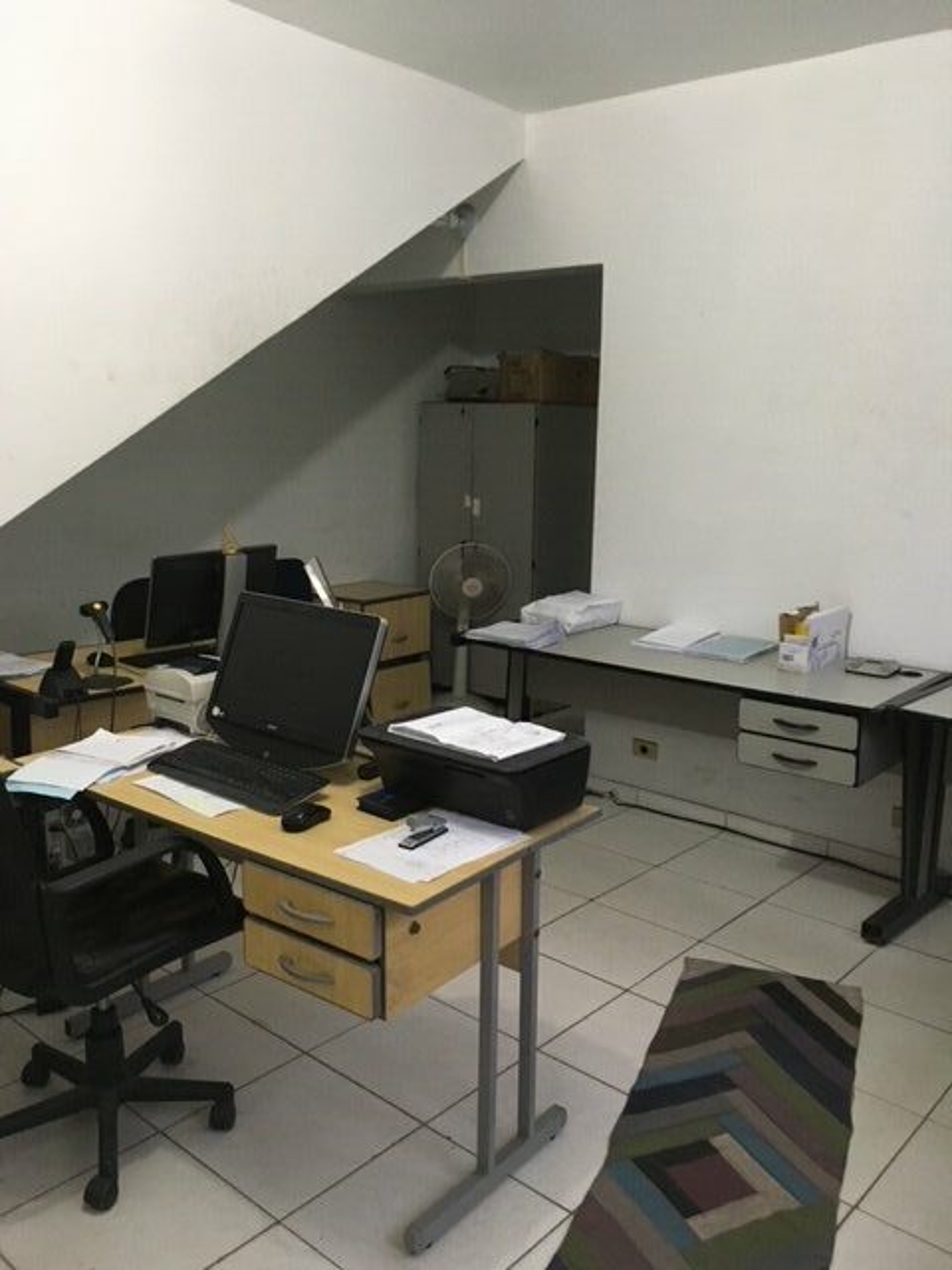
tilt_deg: -8.7
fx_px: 1063
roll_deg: +0.1
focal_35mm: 29
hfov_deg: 48.2
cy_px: 635
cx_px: 476
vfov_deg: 61.7
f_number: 2.2
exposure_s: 1/20
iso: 200
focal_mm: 4.15
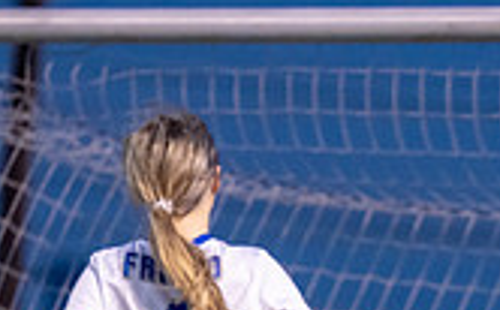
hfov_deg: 2.0
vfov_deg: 1.2
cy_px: 587
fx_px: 14225
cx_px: 505
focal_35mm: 1046
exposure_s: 1/1000
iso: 3200
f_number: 2.8
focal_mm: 200
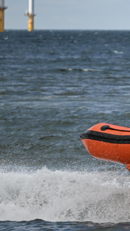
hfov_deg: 1.7
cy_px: 154
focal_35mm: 730
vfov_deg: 3.0
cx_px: 385
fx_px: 4472
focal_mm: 200
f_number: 6.3
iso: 500
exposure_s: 1/2000
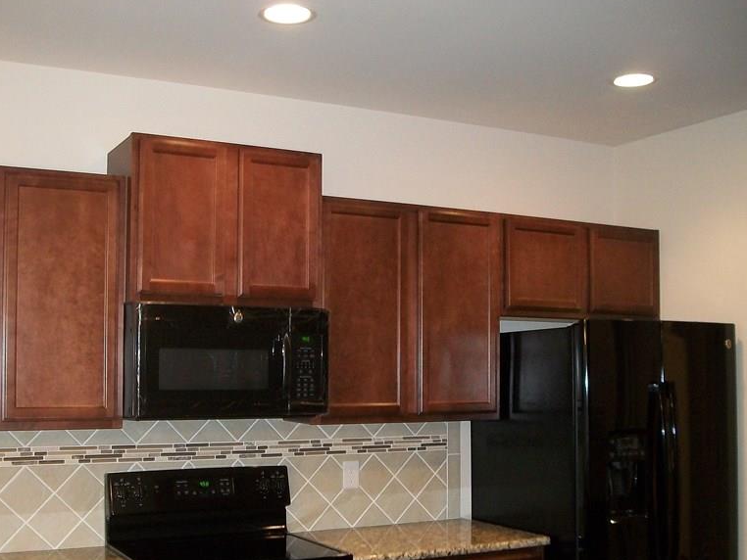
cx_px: 308
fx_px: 928
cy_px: 368
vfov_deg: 33.4
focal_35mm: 43
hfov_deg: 43.7
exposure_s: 1/30
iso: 240
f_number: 2.9
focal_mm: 5.7
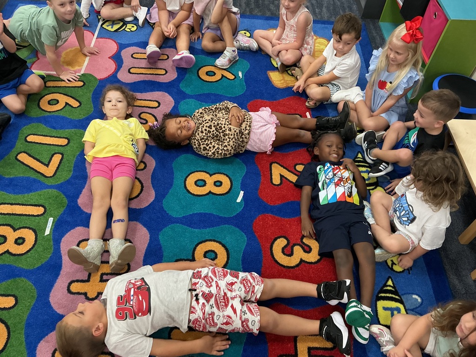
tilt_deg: -55.7
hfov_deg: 61.7
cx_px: 238
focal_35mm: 29
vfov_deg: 48.2
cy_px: 178
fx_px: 399
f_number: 1.8
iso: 100
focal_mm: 3
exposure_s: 1/60
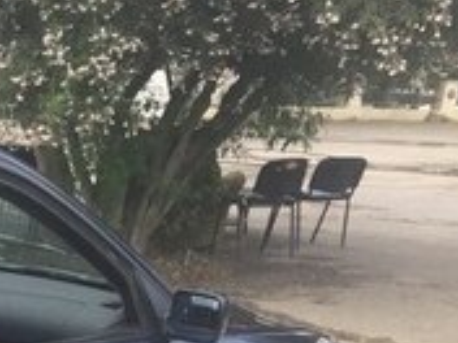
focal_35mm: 109
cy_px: 612
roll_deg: -3.1
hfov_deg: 15.3
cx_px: -390
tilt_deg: -21.9
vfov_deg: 12.4
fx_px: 1442
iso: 32
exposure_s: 1/488
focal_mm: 4.15
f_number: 2.2
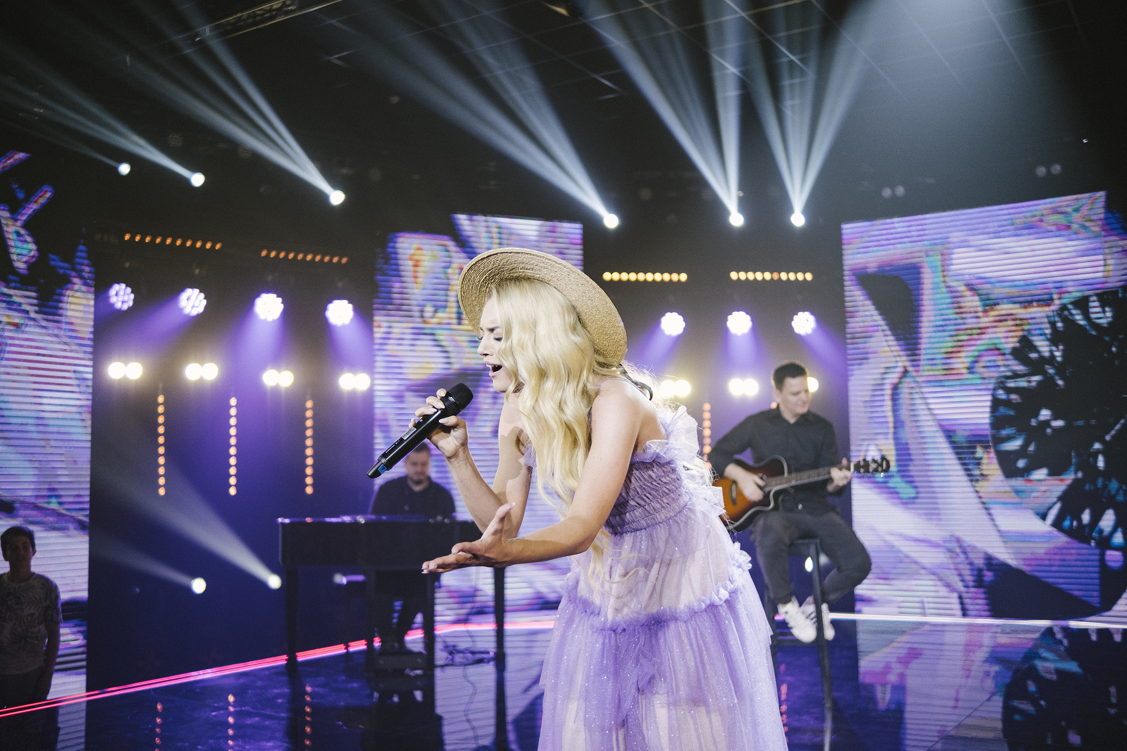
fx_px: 1096
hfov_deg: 54.4
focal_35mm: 35
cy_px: 376
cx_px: 564
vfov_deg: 37.9
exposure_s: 1/1000
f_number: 1.4
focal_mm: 23
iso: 800
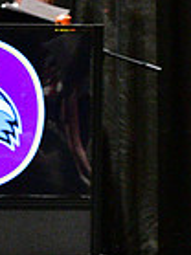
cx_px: 505
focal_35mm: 733
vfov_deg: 2.7
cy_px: 16
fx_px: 5401
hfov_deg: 2.0
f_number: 4
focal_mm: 122
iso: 5000
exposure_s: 1/400
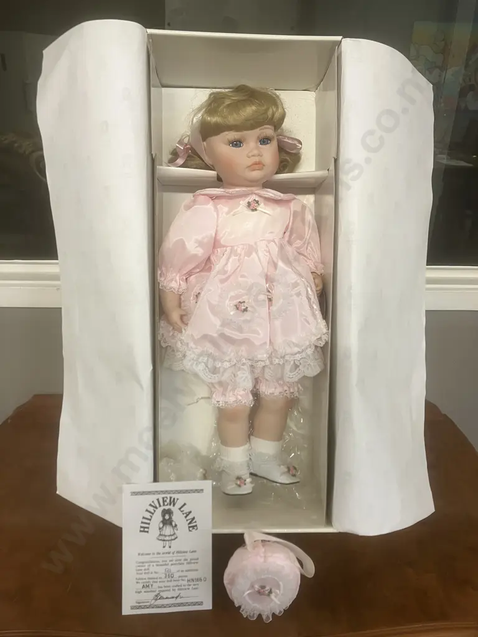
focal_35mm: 28
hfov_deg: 49.7
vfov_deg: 63.4
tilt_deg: -23.7
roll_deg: -1.7
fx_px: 516
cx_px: 239
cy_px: 318
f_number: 1.8
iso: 125
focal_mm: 3.99
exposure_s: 1/50
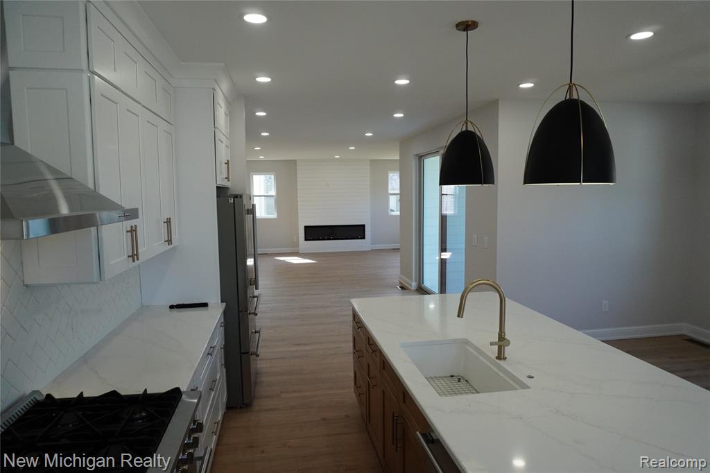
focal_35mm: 24
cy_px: 236
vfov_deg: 53.1
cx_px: 355
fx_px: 473
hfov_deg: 73.8
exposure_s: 1/400
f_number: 5.6
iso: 1600
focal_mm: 16
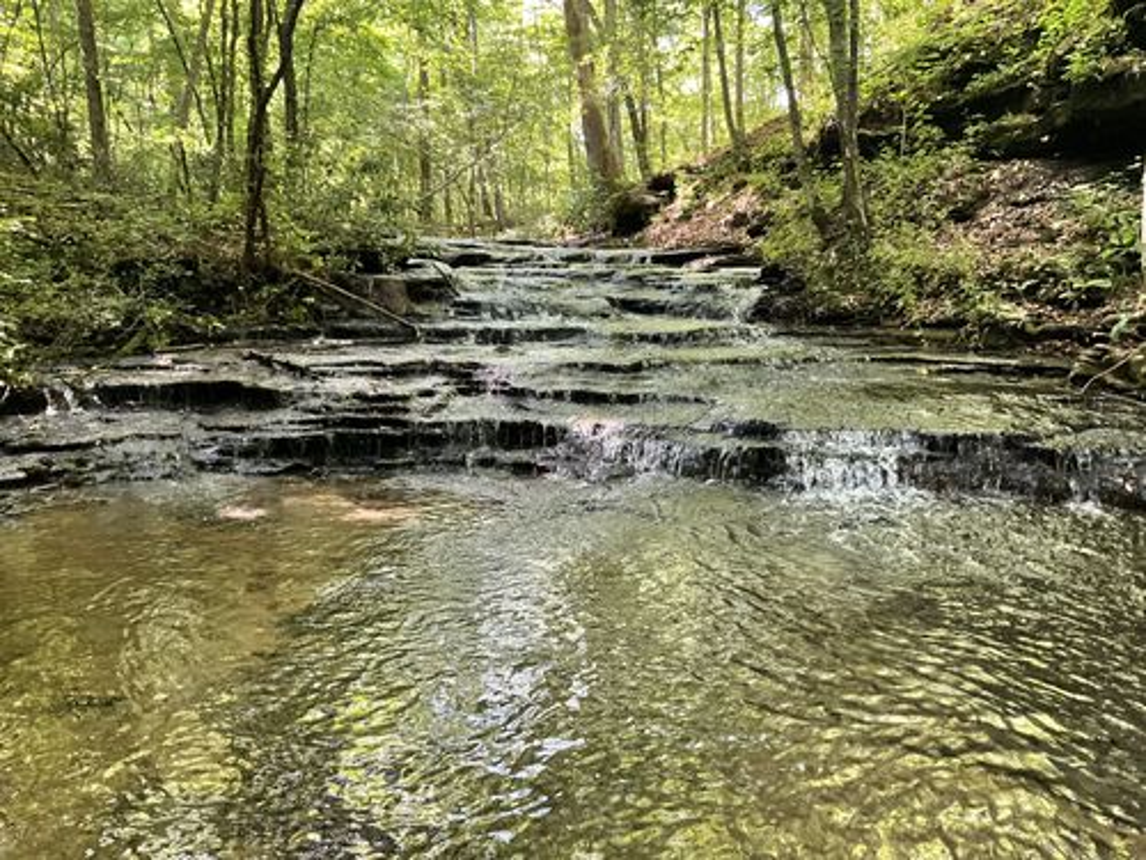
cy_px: 430
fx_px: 960
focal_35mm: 29
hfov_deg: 61.7
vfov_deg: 48.2
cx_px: 573
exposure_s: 1/60
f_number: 1.8
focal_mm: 3
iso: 160
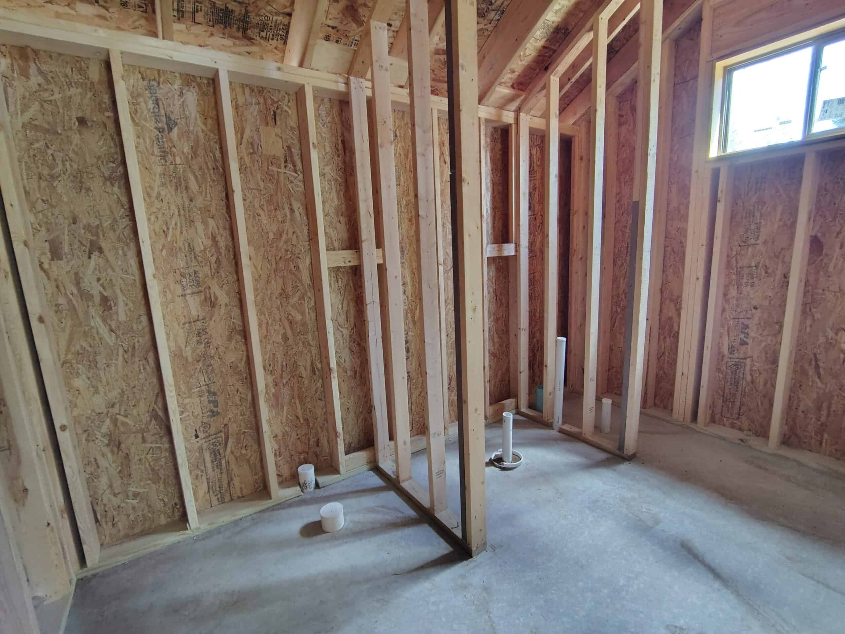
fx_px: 391
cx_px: 422
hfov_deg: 94.5
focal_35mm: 16
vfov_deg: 78.1
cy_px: 317
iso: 1360
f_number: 2.2
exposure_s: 1/24
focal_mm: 2.13
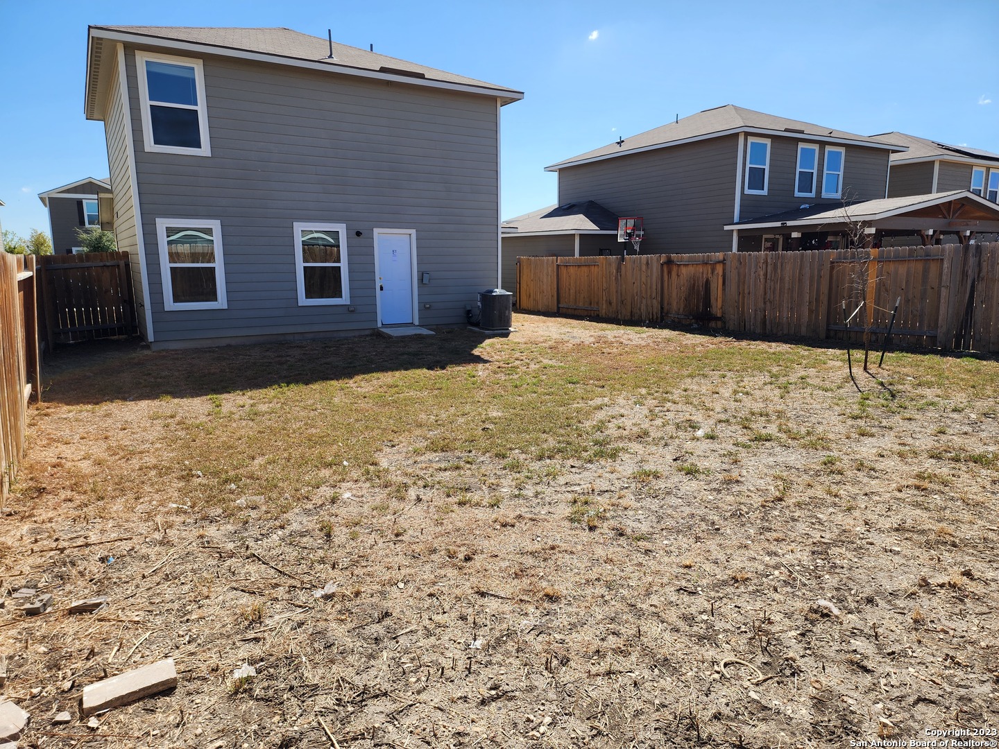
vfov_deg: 58.9
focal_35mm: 23
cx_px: 500
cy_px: 374
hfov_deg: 73.9
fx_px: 664
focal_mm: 6.4
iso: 12
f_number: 1.8
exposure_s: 1/952
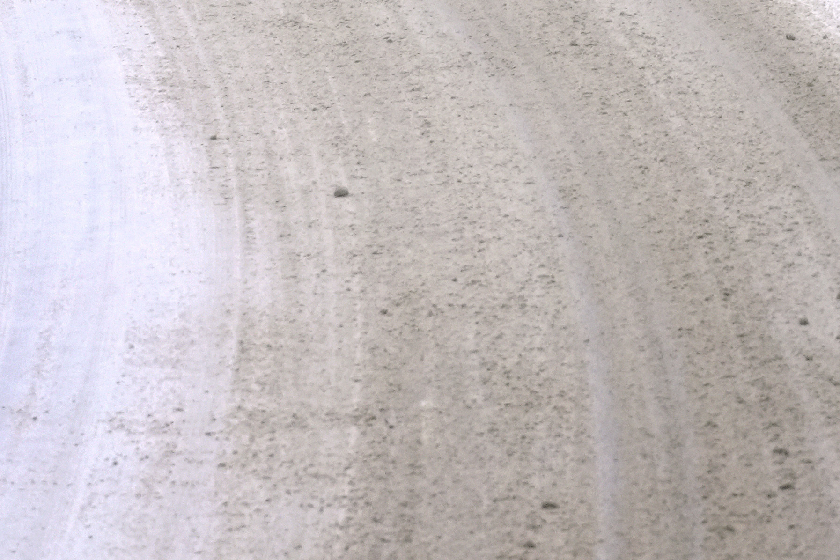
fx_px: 15375
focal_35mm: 659
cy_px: -171
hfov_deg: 3.1
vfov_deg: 2.1
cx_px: 749
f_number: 2.8
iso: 800
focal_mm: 197
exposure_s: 1/2000
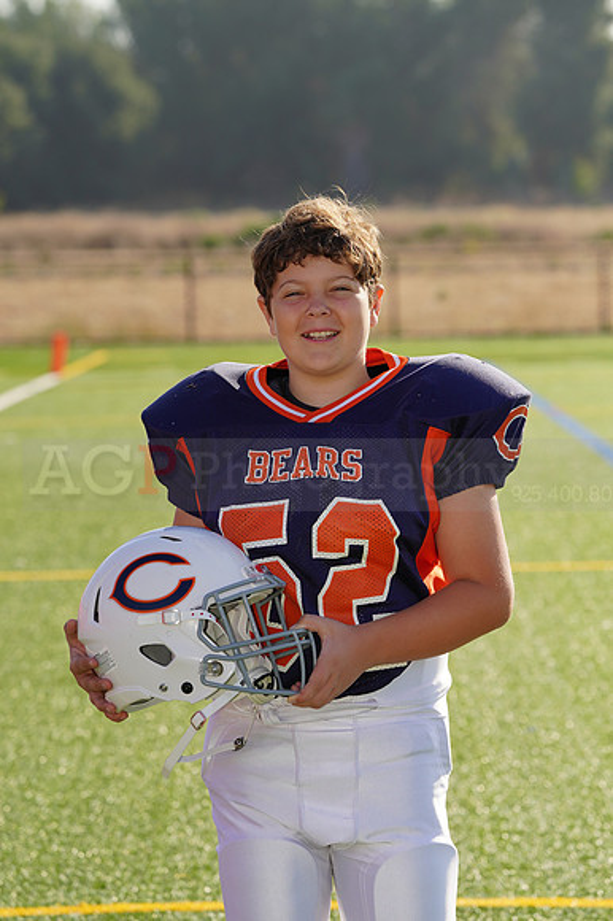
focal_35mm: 206
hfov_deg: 6.7
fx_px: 5267
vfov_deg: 10.0
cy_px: 460
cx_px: 306
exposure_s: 1/250
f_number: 8
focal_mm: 206
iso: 100
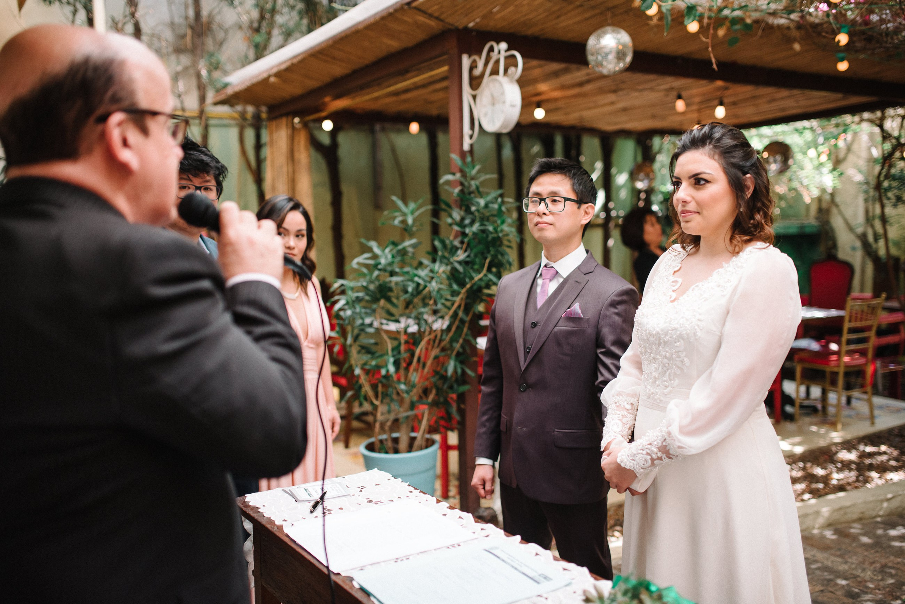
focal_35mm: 35
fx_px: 880
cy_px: 302
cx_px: 452
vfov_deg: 37.9
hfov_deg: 54.4
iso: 800
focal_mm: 35
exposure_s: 1/500
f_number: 1.8
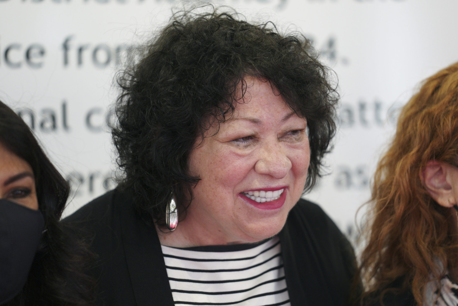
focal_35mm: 200
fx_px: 2544
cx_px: 229
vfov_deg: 6.9
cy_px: 153
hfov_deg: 10.3
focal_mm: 200
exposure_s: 1/200
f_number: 2.8
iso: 1000
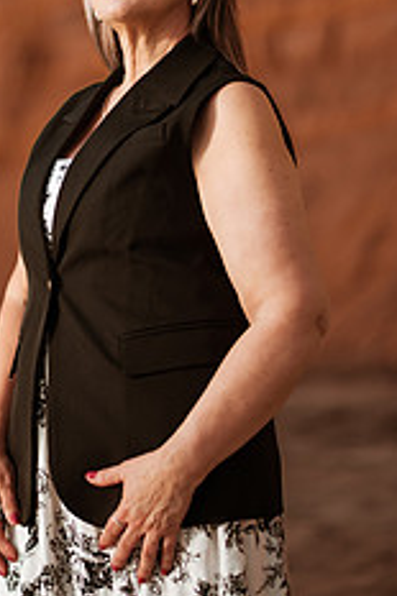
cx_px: 79
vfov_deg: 18.1
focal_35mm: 112
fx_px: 1855
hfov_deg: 12.2
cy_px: 130
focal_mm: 58
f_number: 1.4
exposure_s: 1/5000
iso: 100
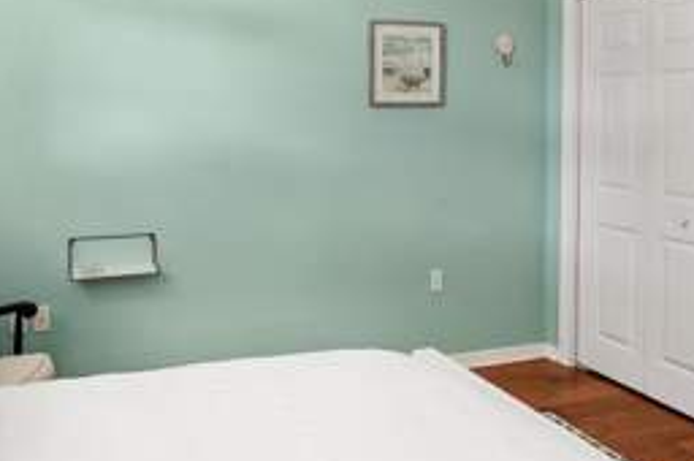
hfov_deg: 59.9
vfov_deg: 42.1
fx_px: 578
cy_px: 110
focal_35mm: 30
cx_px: 209
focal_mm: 16
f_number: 8
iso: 400
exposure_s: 1/6
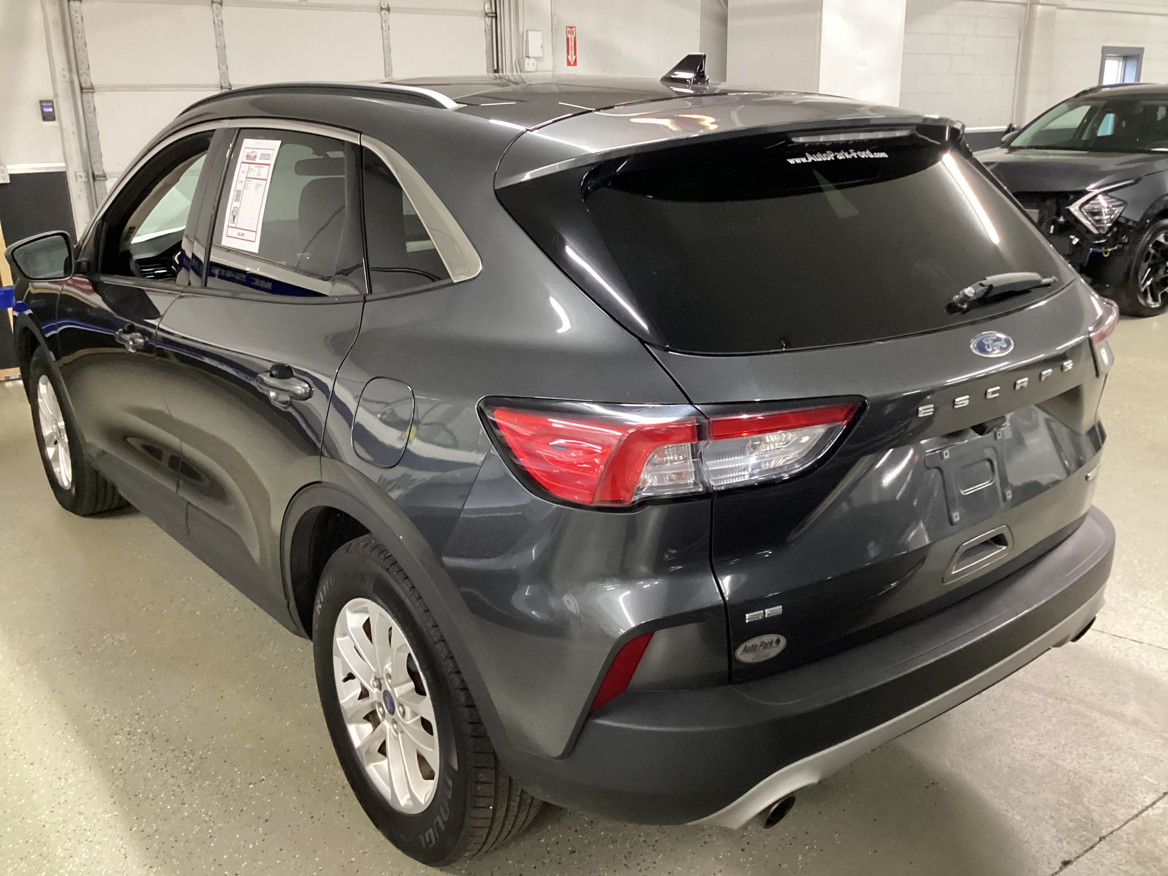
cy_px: 438
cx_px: 584
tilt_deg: -19.4
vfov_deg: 45.4
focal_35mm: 31
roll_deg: +0.7
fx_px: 1046
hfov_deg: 58.4
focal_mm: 3.3
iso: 500
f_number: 2.4
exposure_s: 1/25
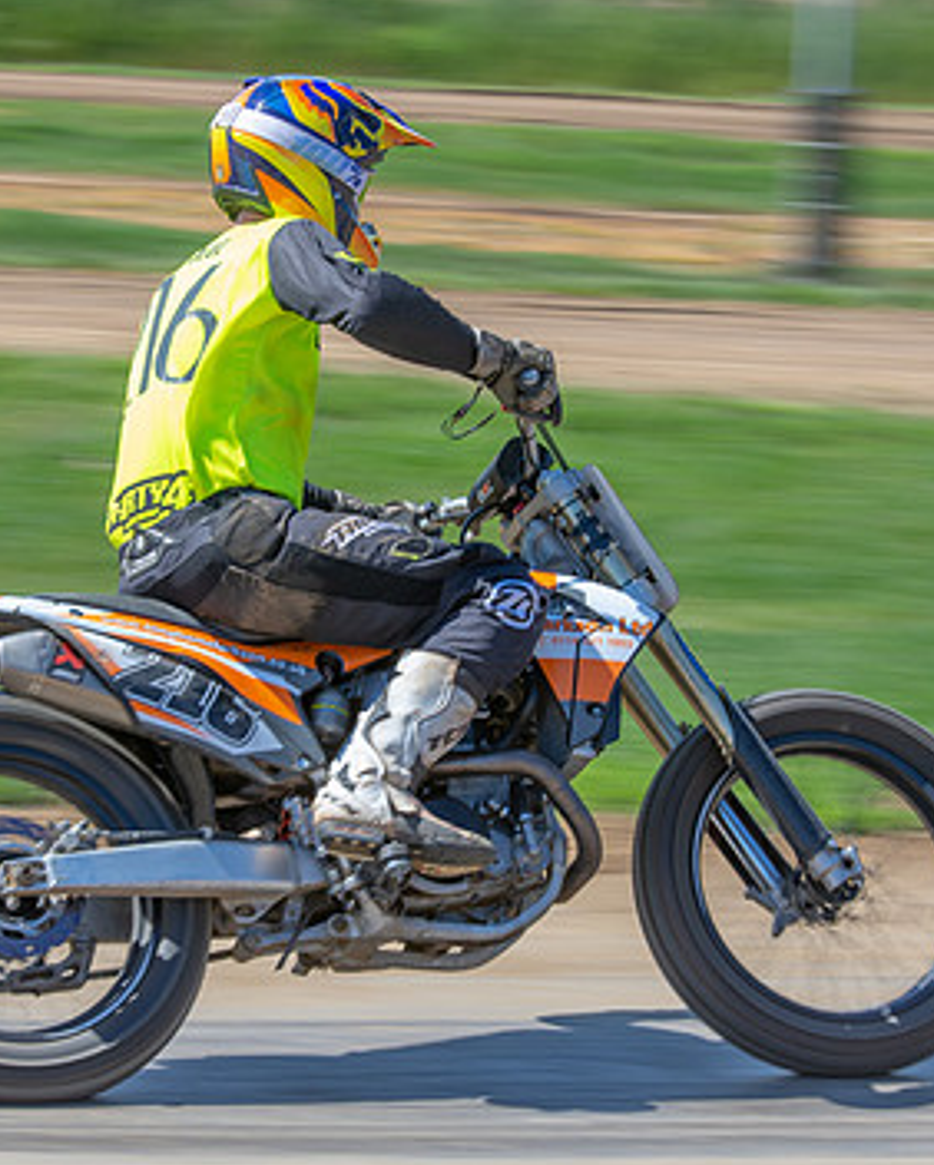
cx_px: 447
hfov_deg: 8.5
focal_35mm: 181
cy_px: 621
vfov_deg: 10.7
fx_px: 6249
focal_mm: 78
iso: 125
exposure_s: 1/160
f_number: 8
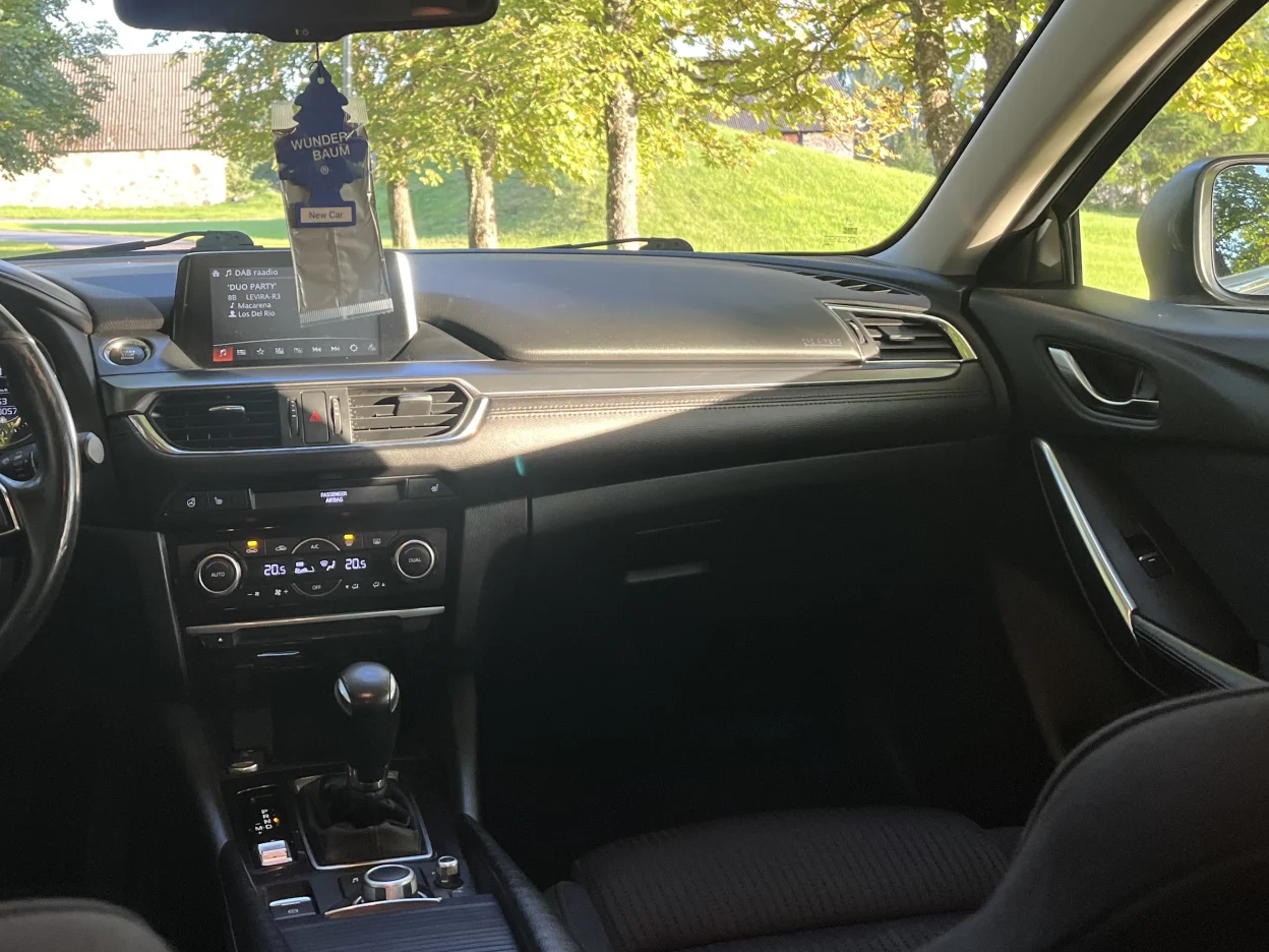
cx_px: 471
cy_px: 356
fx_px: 1466
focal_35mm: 40
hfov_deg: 46.4
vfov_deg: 35.8
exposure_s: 1/121
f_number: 1.6
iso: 125
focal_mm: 5.1
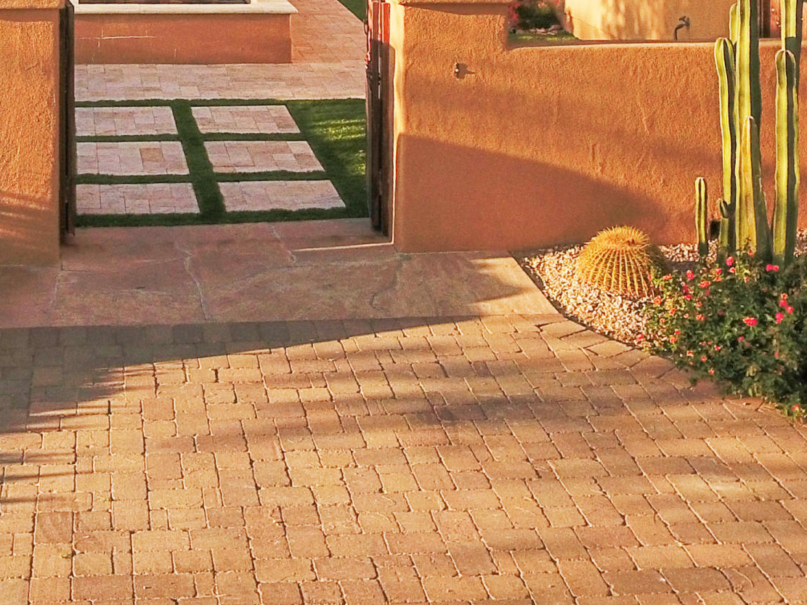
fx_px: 1259
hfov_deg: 34.5
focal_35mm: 54
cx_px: 163
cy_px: 96
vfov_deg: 26.4
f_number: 2.8
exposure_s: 1/100
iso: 104
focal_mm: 3.61
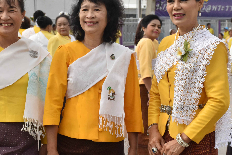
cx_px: 101
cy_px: 68
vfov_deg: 10.9
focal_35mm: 126
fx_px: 812
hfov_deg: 16.3
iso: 800
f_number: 10
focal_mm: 56
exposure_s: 1/1600
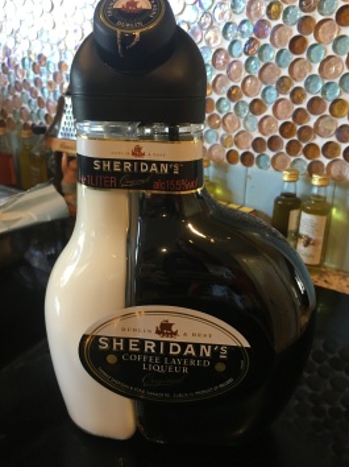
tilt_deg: -21.0
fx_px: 404
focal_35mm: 30
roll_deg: -1.1
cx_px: 176
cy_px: 228
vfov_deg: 60.0
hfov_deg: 46.7
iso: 125
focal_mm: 4.15
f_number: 2.2
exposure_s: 1/30
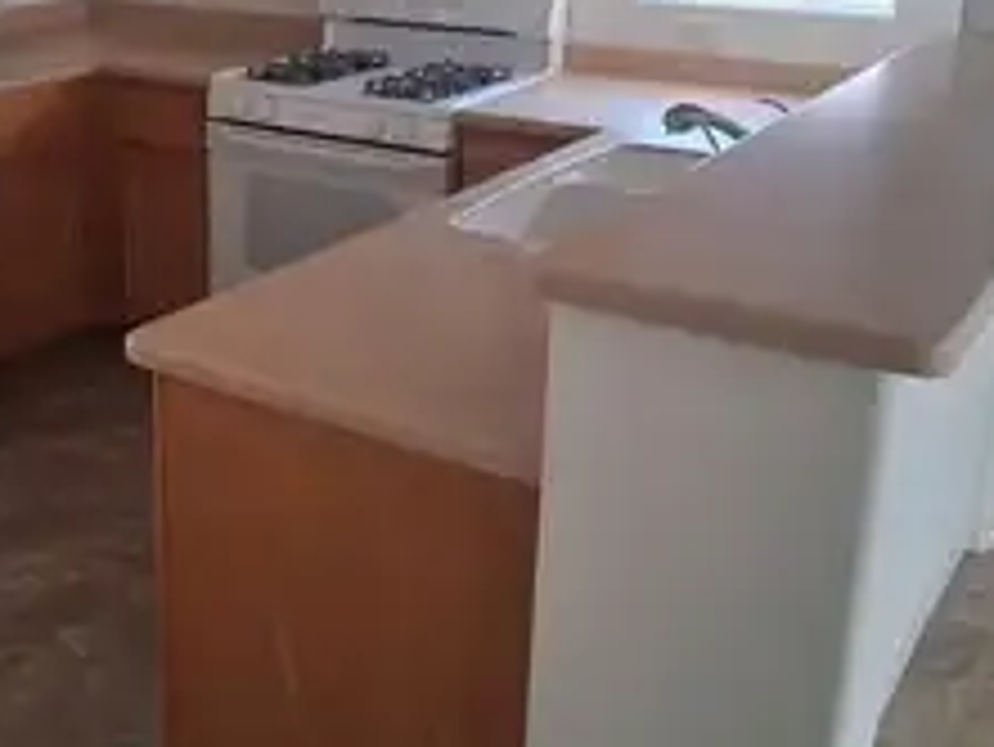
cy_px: 234
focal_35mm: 47
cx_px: 247
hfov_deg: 39.3
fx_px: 1350
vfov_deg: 30.6
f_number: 1.8
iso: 320
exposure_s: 1/50
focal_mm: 3.98
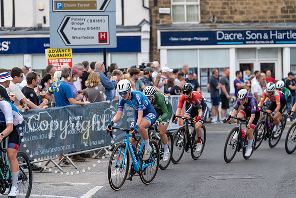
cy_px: 99
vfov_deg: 10.2
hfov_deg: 15.2
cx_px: 148
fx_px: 1110
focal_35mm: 135
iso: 500
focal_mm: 135
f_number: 3.2
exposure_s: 1/1000
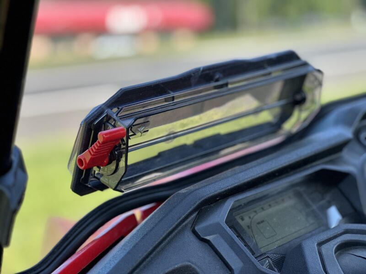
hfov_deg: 25.3
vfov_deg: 19.1
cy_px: 137
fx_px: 814
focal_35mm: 77
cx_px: 183
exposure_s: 1/121
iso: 25
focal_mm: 9
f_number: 2.8
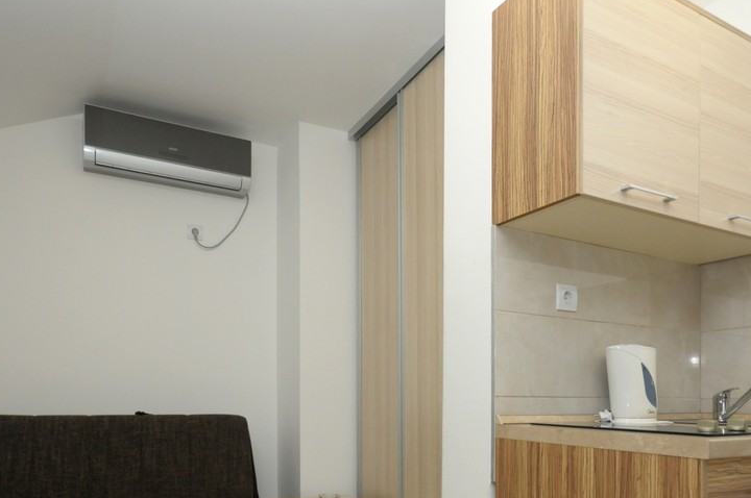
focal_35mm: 25
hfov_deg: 71.6
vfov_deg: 49.2
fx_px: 521
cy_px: 371
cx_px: 384
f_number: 5.6
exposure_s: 1/80
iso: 1000
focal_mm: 10
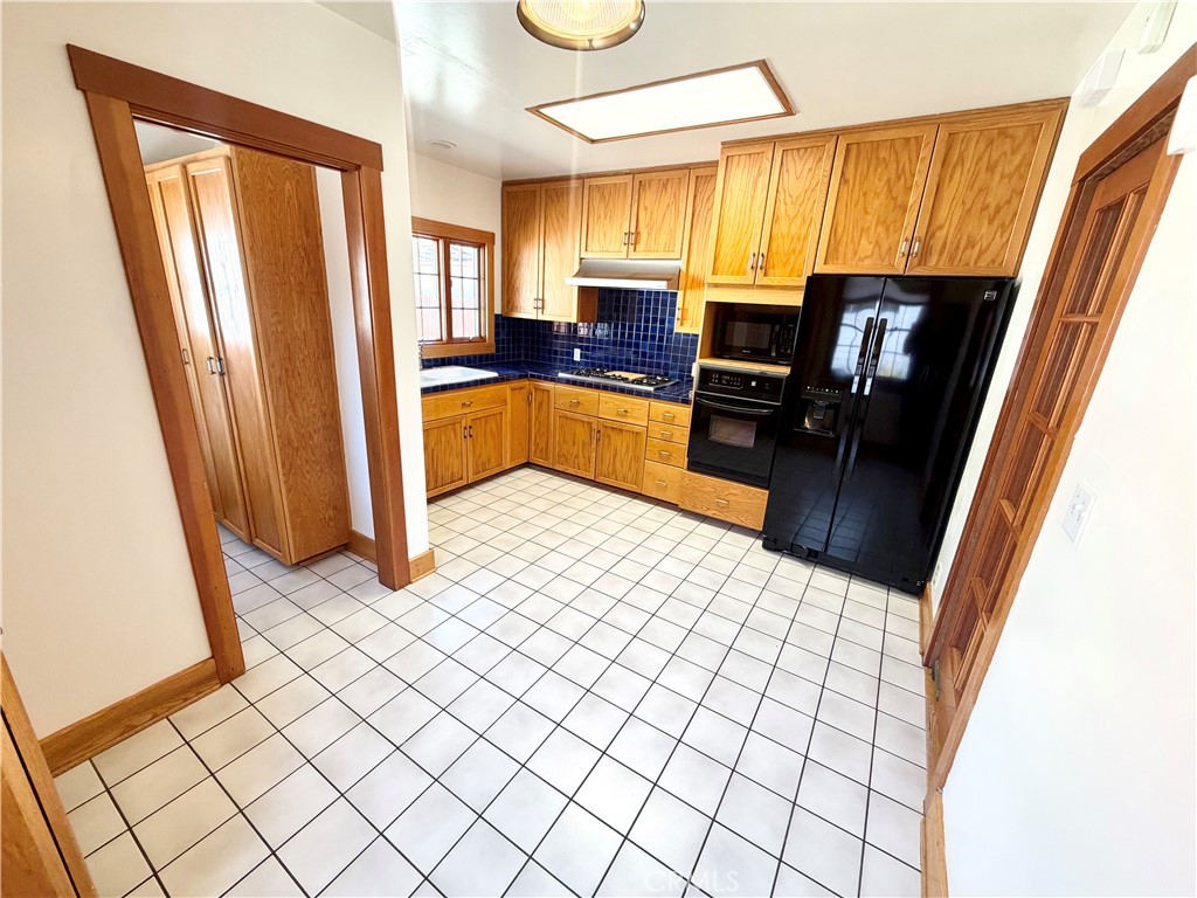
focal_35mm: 14
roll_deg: -3.1
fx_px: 484
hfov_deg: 102.1
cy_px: 449
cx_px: 598
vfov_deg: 85.7
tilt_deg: -17.8
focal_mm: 2.22
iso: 160
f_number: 2.2
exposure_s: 1/60
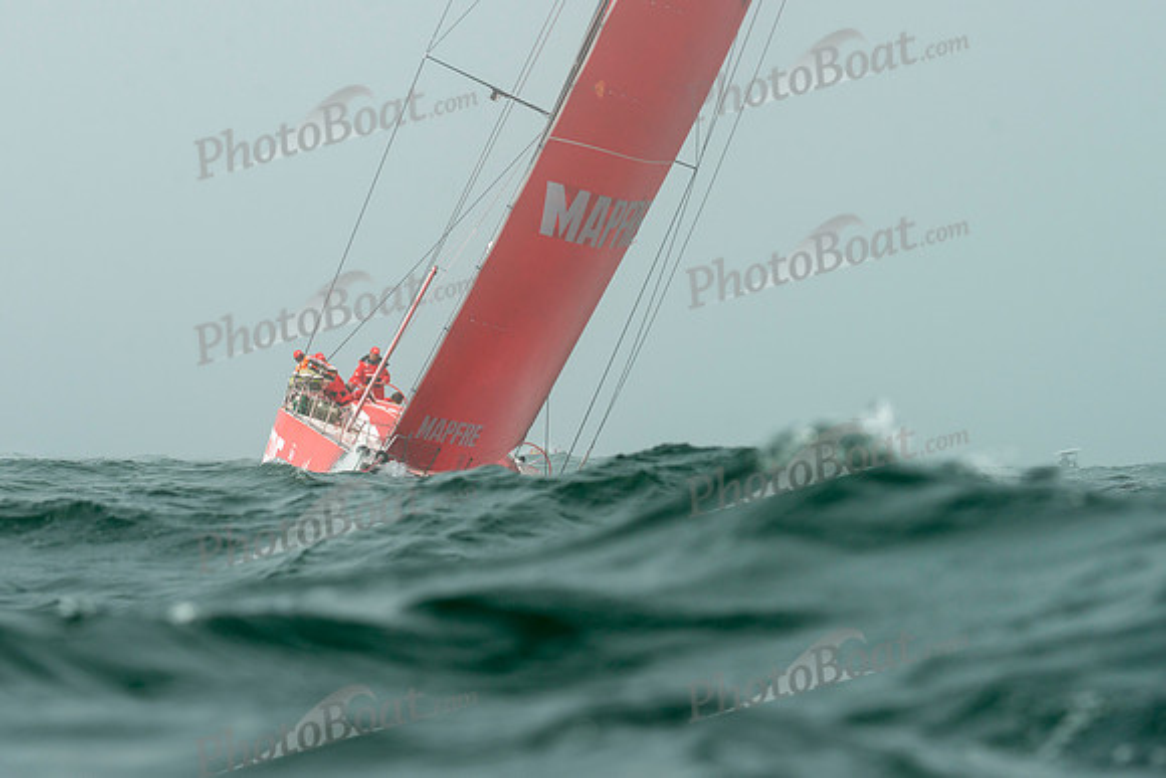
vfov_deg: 4.6
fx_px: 9690
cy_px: 269
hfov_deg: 6.9
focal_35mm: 299
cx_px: 520
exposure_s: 1/1250
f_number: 8
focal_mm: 220
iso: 280
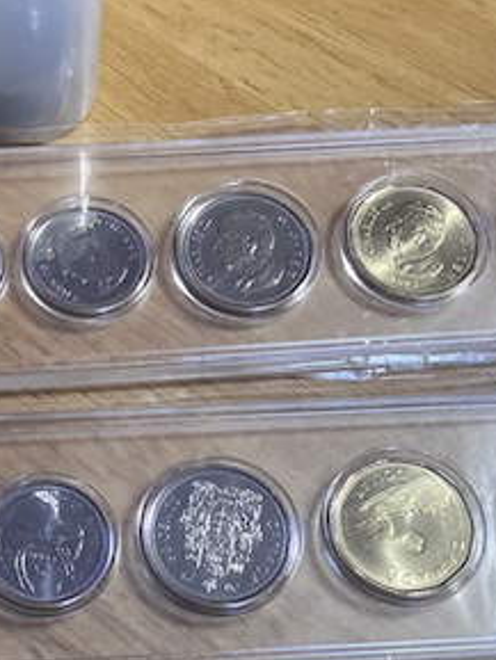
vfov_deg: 30.9
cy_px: 450
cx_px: 128
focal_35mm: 62
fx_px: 1184
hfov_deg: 23.4
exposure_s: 1/40
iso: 320
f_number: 1.8
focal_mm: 3.99
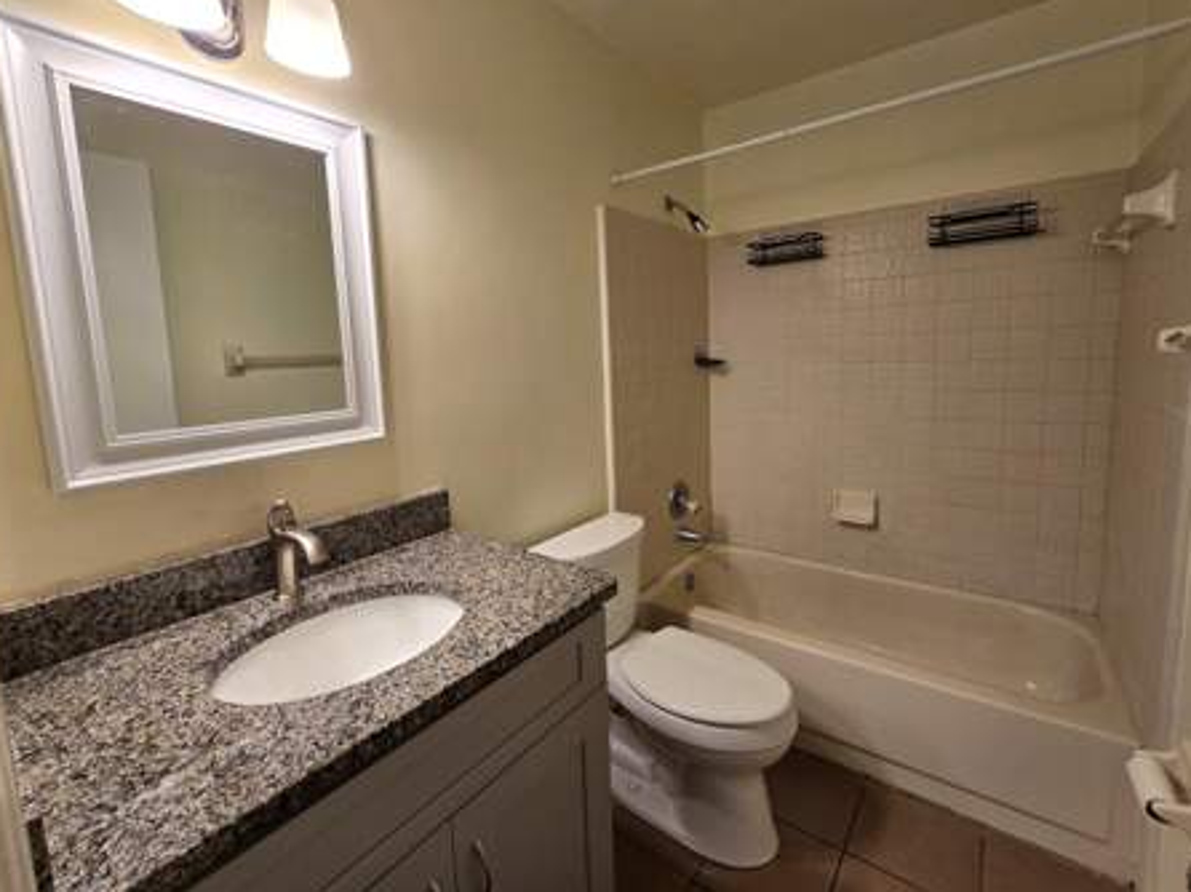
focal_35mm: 14
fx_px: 481
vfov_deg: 85.5
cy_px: 414
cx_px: 609
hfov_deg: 102.1
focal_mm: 2.2
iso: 100
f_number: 2.2
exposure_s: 1/120
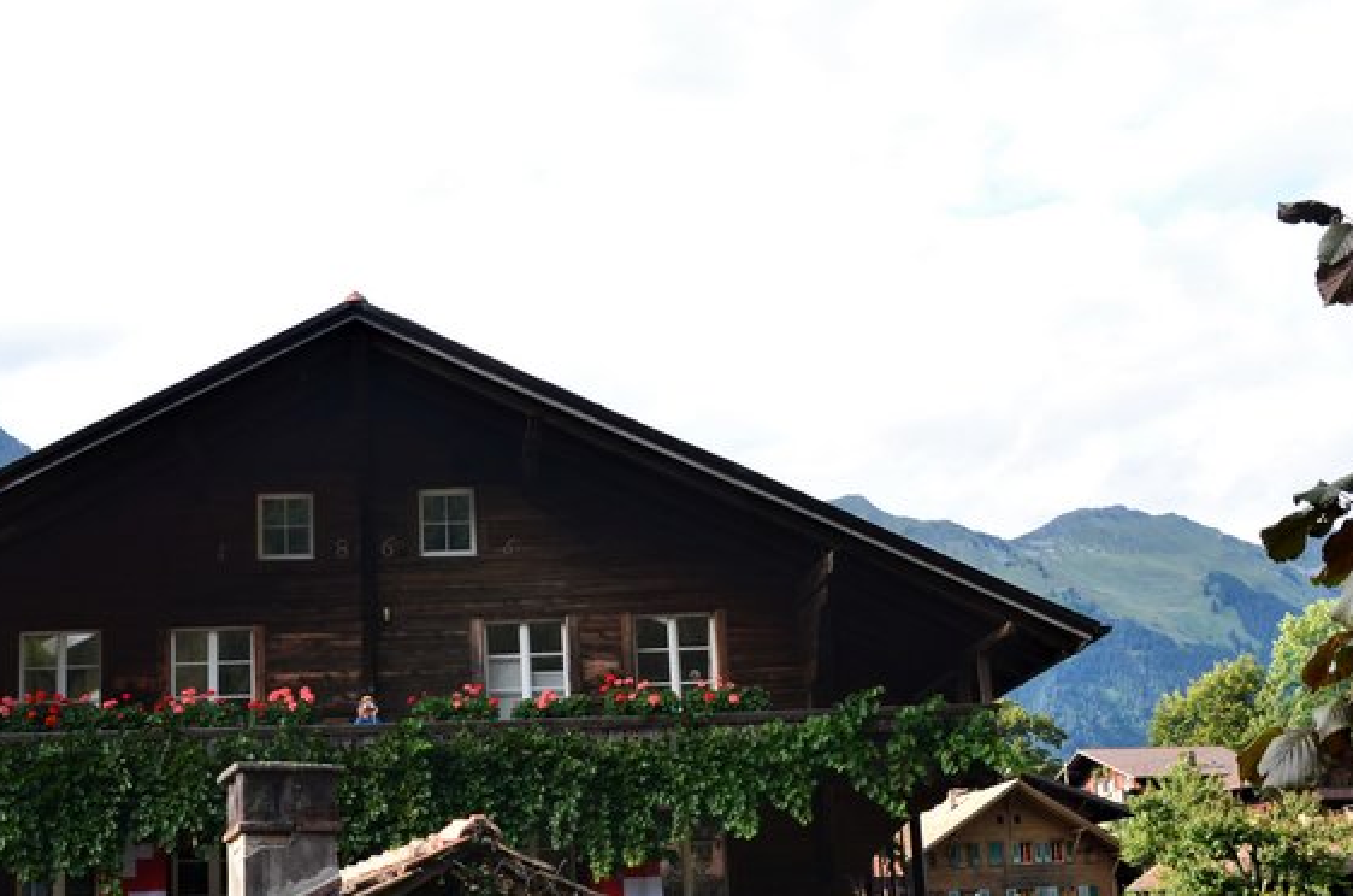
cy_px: 633
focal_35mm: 47
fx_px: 1762
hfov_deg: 41.7
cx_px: 522
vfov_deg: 28.2
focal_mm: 22
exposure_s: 1/80
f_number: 8
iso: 320
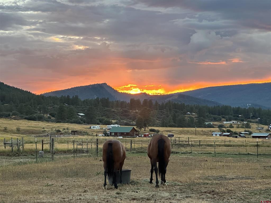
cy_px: 102
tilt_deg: +1.4
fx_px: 603
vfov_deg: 19.1
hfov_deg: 25.3
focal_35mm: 77
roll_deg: +0.5
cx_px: 136
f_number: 2.8
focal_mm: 9
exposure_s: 1/99
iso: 125
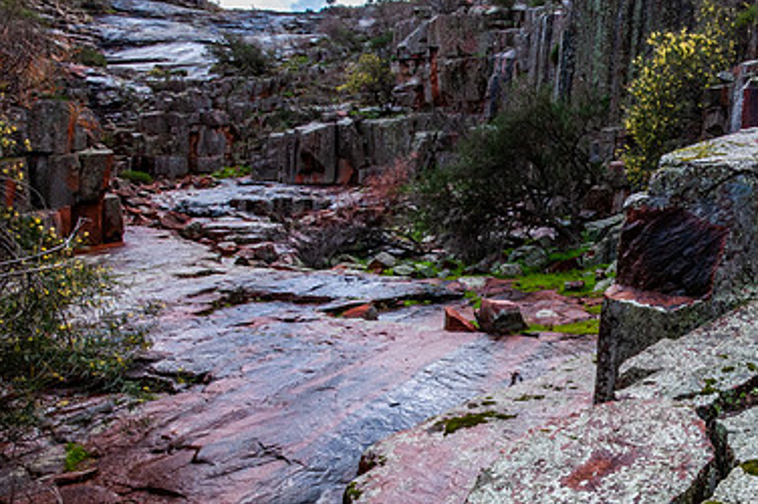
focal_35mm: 29
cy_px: 352
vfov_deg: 44.0
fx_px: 610
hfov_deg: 56.5
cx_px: 657
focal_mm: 10
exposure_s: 1/50
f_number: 18
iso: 320
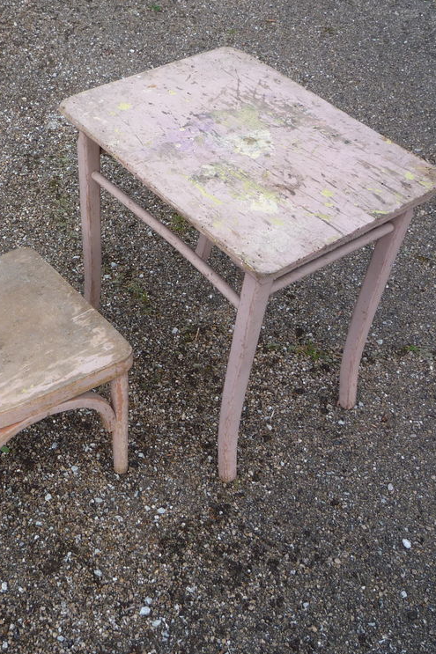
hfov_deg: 31.3
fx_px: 763
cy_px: 328
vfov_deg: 46.4
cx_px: 104
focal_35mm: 42
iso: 100
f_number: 4
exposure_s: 1/160
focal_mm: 5.2
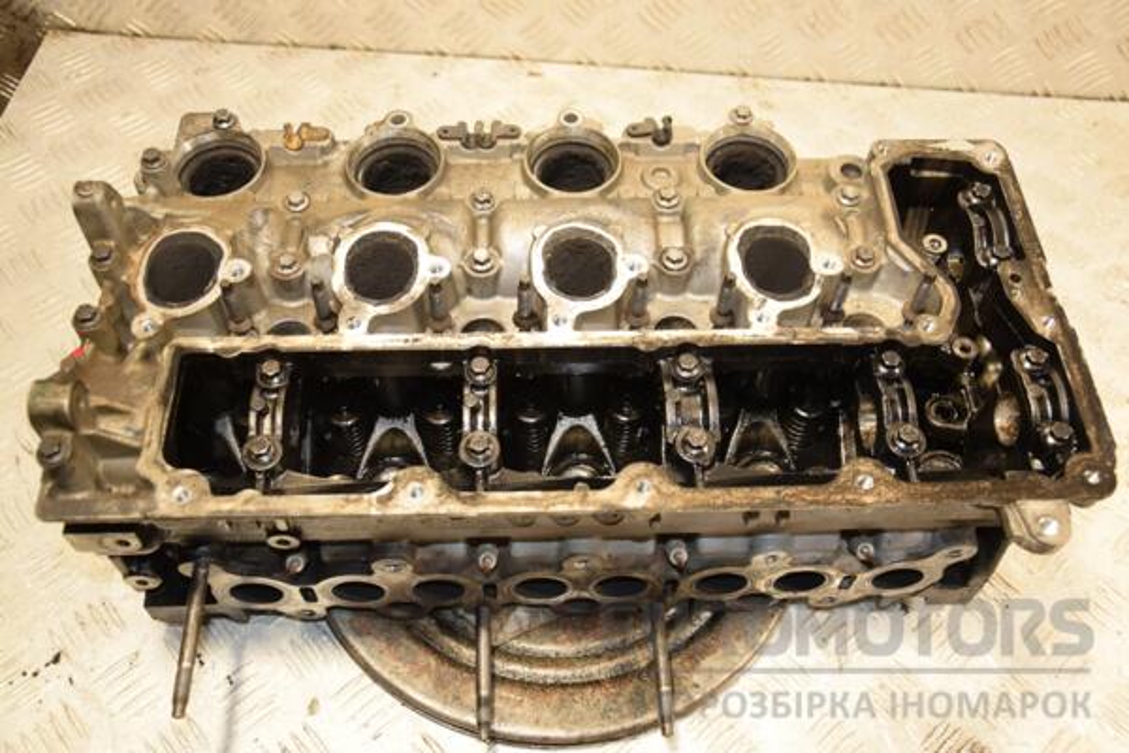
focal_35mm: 36
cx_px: 564
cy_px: 376
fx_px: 1129
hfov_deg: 53.1
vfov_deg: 36.9
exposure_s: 1/125
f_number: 5
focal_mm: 24
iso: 800
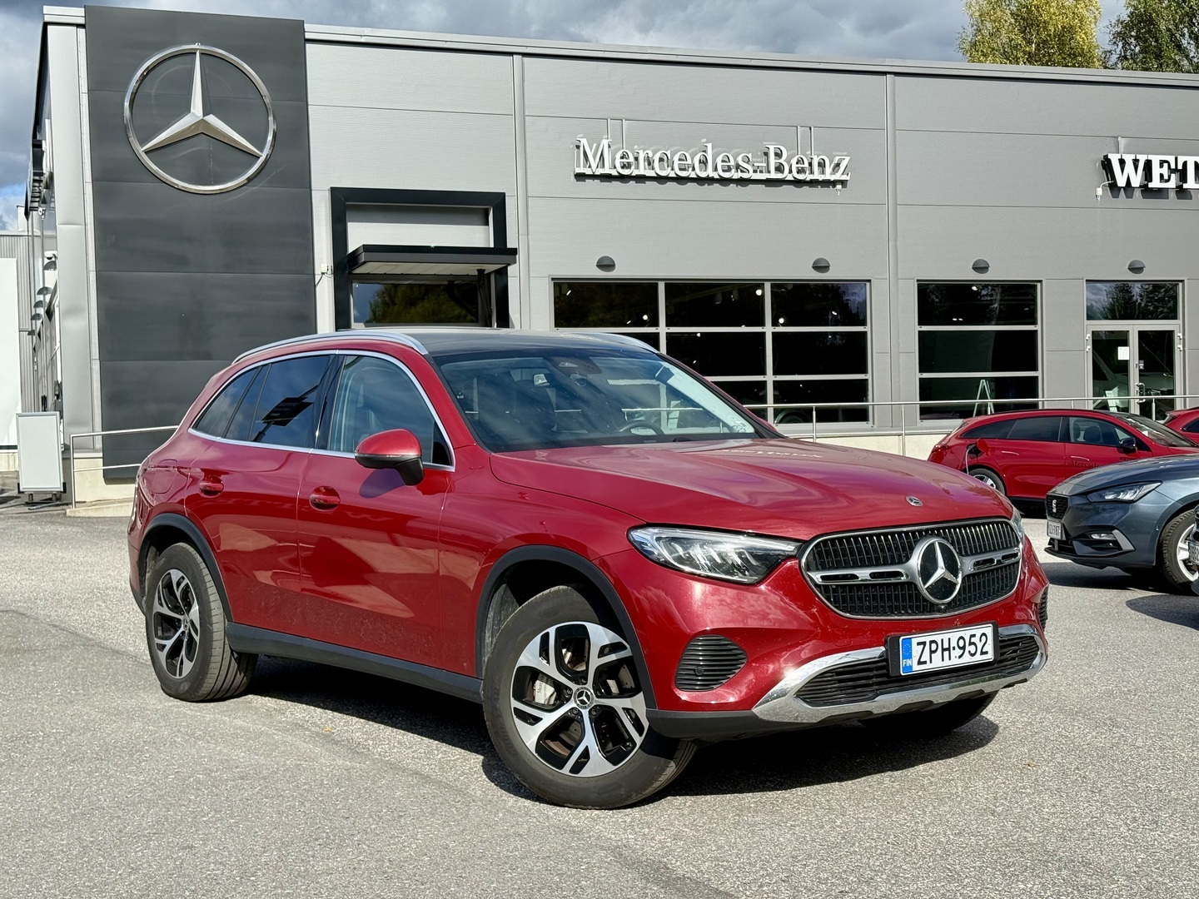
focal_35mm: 48
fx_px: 1663
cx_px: 600
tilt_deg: -0.6
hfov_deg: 39.7
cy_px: 450
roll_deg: +0.8
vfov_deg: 30.3
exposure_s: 1/5208
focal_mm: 6.76
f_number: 1.78
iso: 100
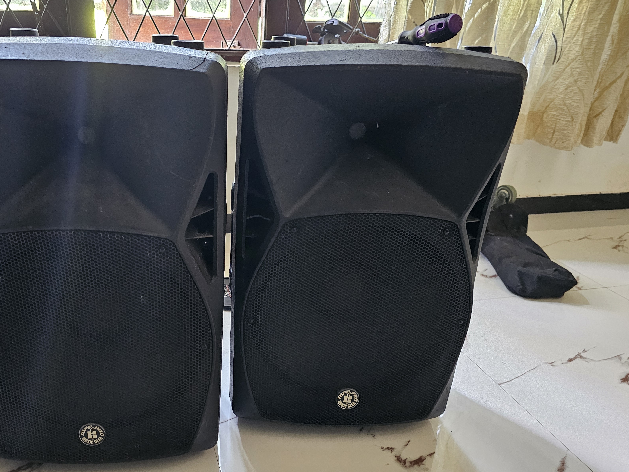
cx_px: 237
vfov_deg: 48.1
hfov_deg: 60.9
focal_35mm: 29
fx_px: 527
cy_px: 273
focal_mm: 6.3
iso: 1000
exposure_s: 1/24
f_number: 1.7
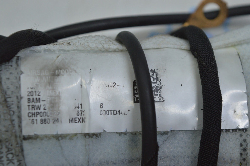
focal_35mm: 82
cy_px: 83
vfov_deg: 16.5
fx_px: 572
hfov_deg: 24.6
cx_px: 125
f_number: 5.6
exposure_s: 1/80
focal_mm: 55
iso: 400
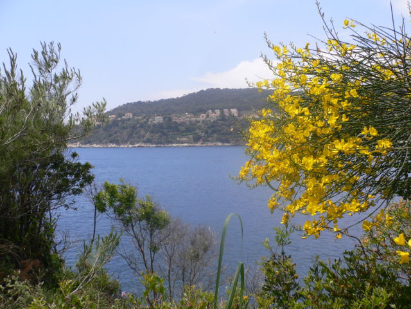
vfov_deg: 40.7
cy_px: 154
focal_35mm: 35
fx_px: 416
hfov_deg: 52.6
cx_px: 206
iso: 80
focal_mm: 5.8
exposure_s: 1/400
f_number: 5.6
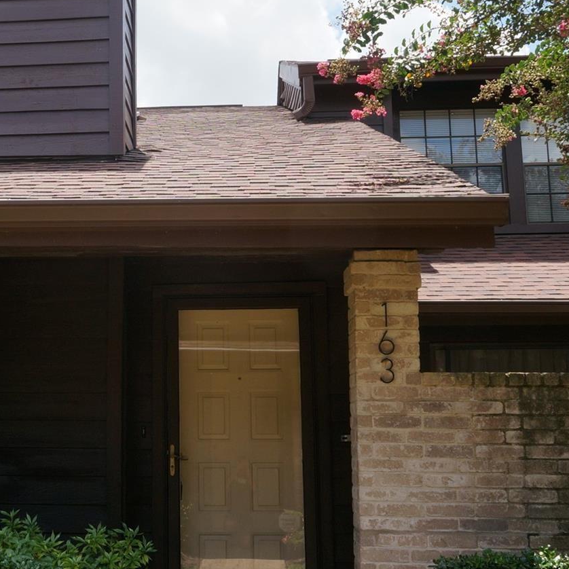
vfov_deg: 30.5
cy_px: 247
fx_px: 1041
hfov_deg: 30.0
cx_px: 139
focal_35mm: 56
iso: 100
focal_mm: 18
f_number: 10
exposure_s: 1/125
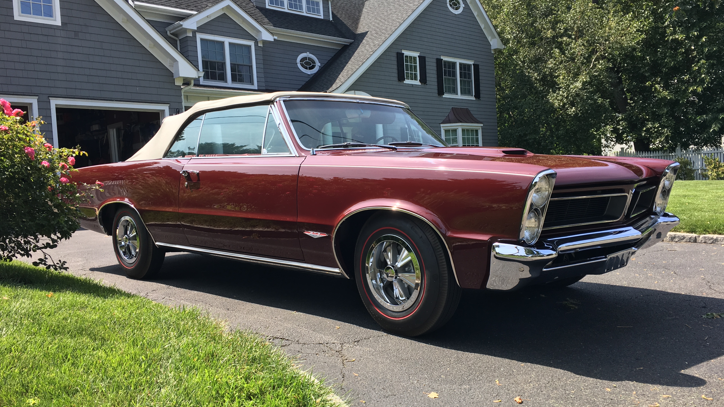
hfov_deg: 61.0
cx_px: 364
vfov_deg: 36.7
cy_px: 216
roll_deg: +3.8
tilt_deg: -2.4
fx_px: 614
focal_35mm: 32
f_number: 2.2
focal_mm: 4.15
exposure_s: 1/466
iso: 25
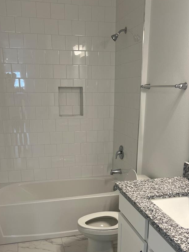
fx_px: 277
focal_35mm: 38
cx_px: 95
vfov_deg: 47.9
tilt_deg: -18.1
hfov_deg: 37.7
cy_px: 175
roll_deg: -0.1
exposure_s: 1/120
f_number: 1.5
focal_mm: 5.7
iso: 64
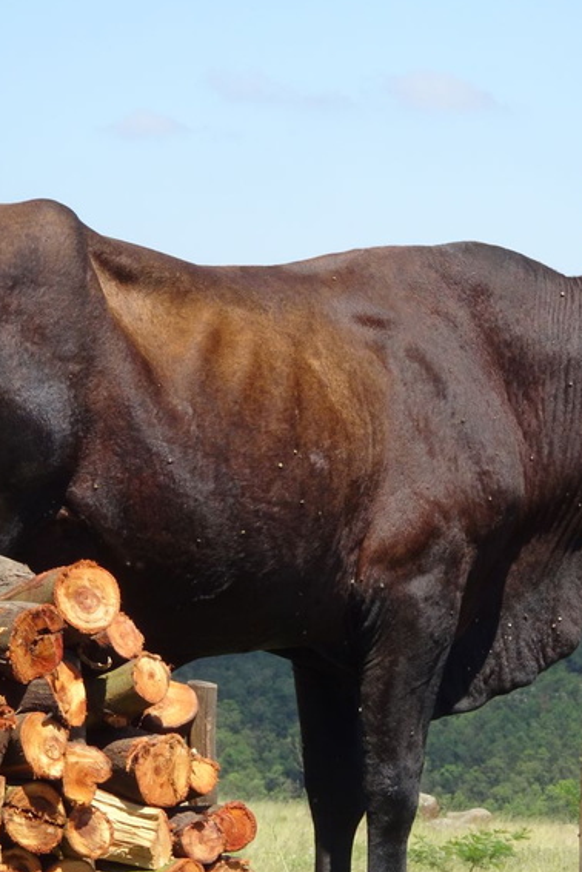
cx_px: 376
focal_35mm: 231
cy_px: 436
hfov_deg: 5.9
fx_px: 5601
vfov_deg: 8.9
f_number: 5.6
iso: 80
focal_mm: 27.16
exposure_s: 1/200
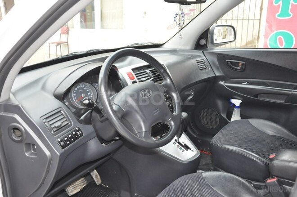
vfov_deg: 39.9
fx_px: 272
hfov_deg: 57.3
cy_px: 98
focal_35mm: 33
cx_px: 148
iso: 1250
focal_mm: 22
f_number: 5
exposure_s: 1/200
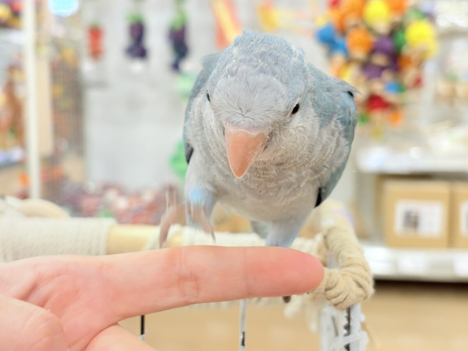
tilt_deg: -5.7
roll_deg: +0.6
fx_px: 703
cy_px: 176
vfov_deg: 28.0
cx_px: 234
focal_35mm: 52
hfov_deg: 36.8
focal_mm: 5.96
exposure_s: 1/50
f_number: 1.6
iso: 64
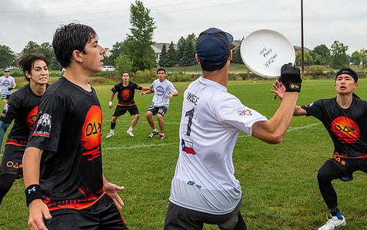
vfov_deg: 21.6
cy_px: 113
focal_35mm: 60
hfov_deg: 34.0
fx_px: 600
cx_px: 207
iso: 1600
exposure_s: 1/800
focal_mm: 30
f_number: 8
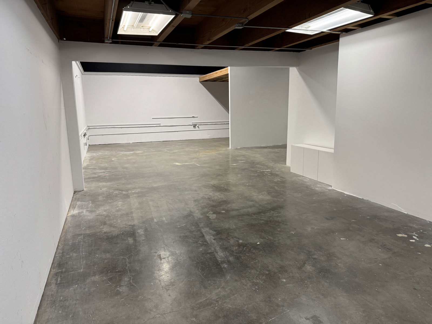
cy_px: 162
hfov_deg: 71.6
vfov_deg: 56.8
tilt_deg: -10.7
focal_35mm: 24
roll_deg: +1.2
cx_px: 216
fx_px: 300
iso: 160
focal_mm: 6.76
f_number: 1.78
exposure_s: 1/120
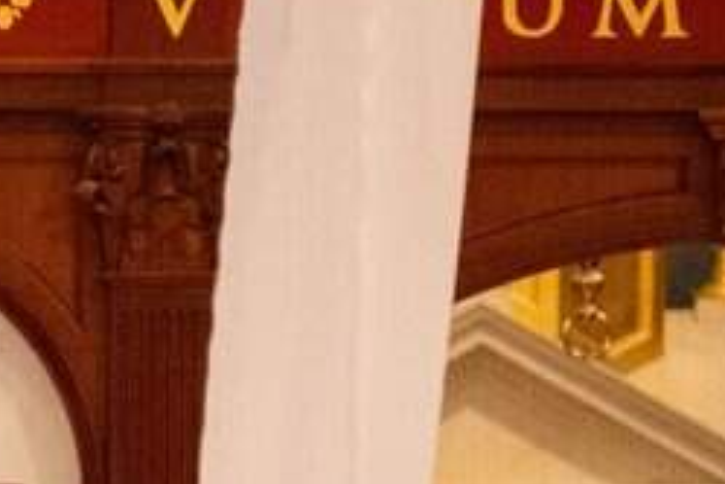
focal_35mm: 1011
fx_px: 20359
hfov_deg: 2.0
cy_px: 1079
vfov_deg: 1.4
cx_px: -1002
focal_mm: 210
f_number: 4
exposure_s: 1/160
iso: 6400
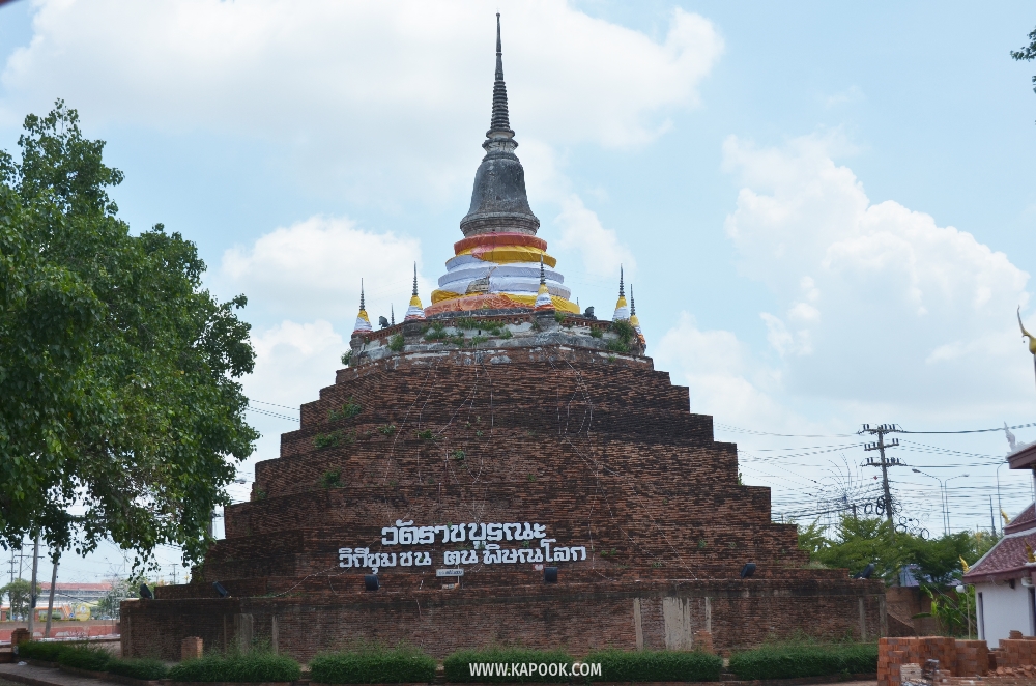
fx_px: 1335
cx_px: 518
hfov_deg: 42.4
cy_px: 343
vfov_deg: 28.8
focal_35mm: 46
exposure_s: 1/1250
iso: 200
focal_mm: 31
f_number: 5.6
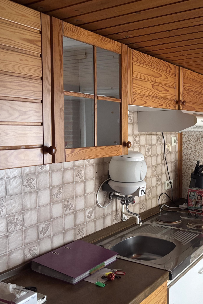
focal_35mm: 38
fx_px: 321
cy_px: 147
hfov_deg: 34.0
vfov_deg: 50.7
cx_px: 163
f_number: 1.6
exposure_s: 1/51
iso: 500
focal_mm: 5.96
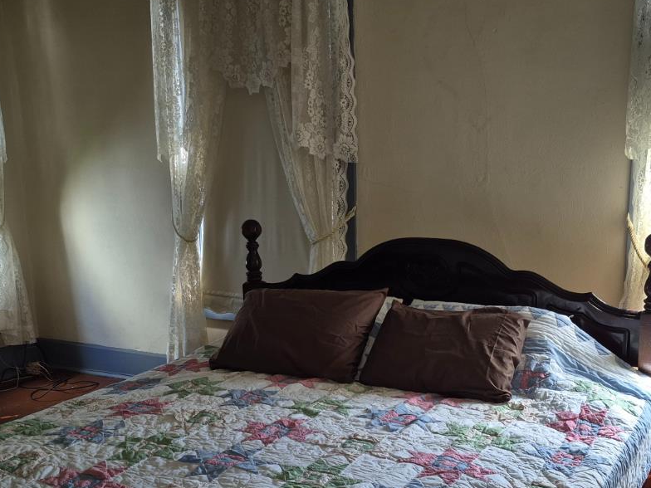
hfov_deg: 42.9
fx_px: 827
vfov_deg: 32.7
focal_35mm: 44
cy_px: 309
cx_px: 330
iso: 50
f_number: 1.8
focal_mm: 5.4
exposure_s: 1/60
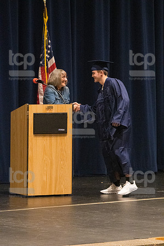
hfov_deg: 5.9
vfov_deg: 8.9
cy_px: 123
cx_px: 82
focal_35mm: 232
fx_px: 1589
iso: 8000
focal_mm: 155
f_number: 4.5
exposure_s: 1/250
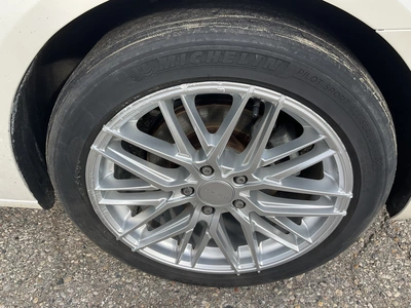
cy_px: 154
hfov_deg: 61.7
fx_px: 344
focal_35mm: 29
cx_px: 206
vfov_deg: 48.2
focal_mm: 3
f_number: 1.8
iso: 25
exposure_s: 1/284
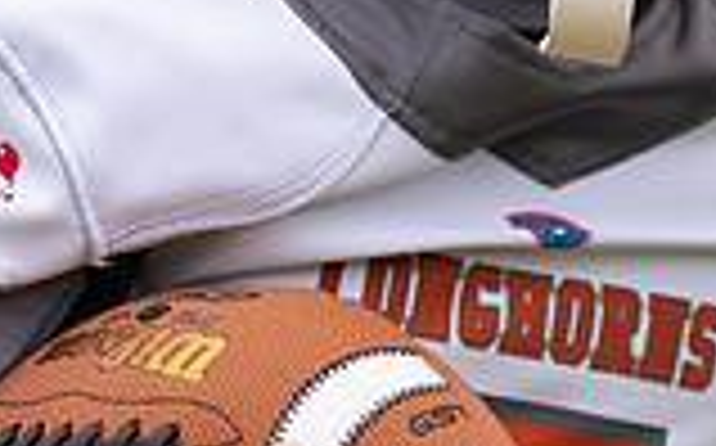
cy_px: -443
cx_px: 630
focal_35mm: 640
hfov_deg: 3.3
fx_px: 12475
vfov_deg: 2.0
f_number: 2.8
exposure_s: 1/1250
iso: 400
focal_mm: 118
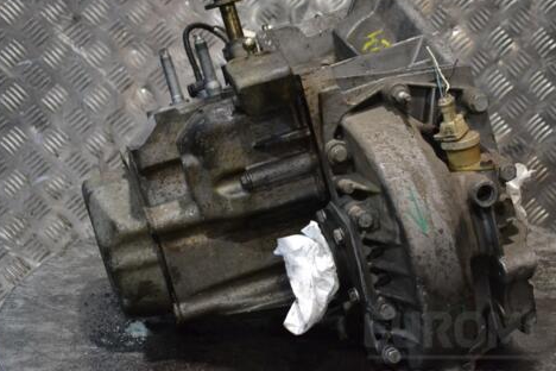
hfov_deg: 26.2
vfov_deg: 17.7
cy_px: 171
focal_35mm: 77
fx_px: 1189
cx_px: 342
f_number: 5.6
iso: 3200
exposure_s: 1/125
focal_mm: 40
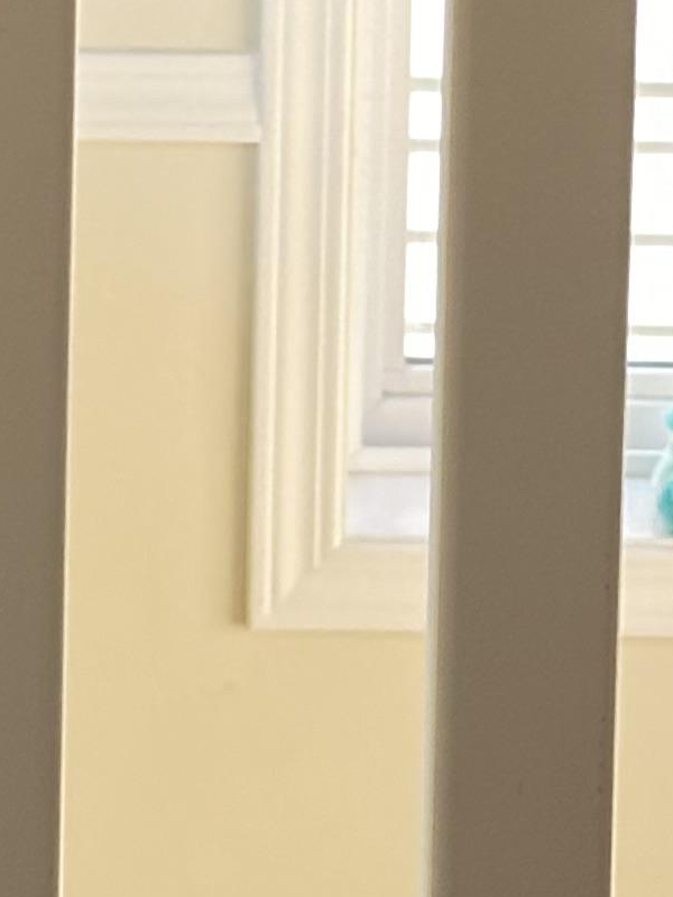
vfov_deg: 7.8
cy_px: -991
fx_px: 6273
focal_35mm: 242
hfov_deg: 6.1
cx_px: 35
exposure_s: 1/85
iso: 80
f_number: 1.78
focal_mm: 6.86
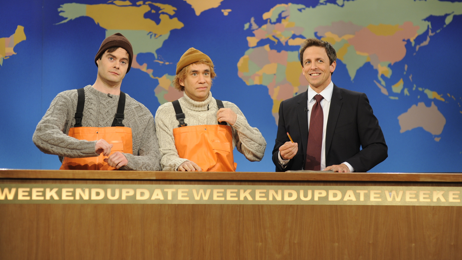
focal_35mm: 96
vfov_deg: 12.6
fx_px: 1176
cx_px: 233
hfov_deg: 22.2
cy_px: 97
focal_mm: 85
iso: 1000
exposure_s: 1/125
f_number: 2.8
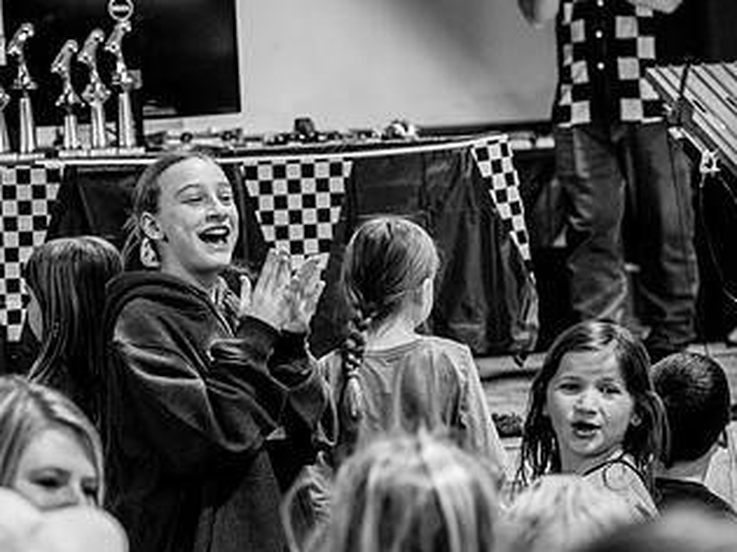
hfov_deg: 15.9
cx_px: 222
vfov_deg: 11.9
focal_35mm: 124
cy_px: 378
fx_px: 2639
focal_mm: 70
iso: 2500
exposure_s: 1/320
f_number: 2.8
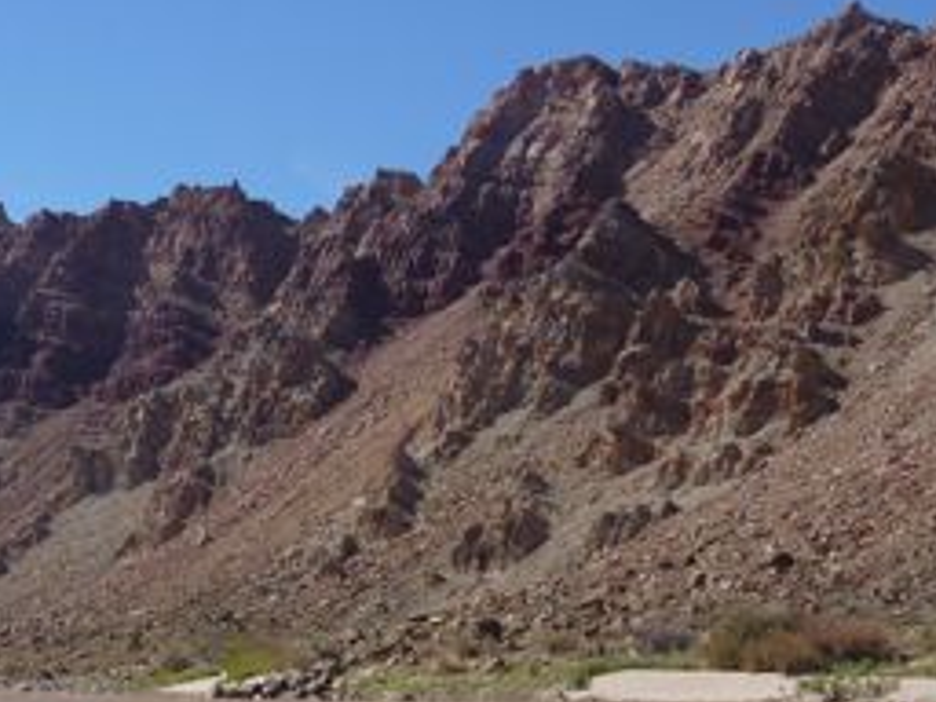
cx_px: 95
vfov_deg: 20.7
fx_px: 1893
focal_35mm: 70
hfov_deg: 26.8
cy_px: 574
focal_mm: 4.9
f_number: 3.3
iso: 80
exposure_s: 1/1000
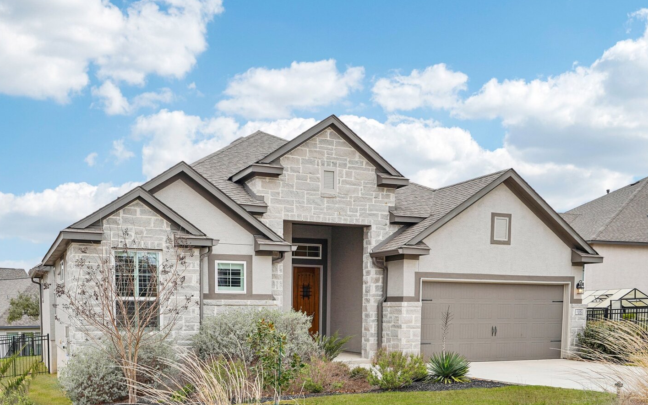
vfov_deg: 35.7
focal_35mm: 36
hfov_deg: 54.6
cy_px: 228
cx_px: 321
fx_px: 628
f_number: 8
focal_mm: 30.5
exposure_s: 1/160
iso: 100
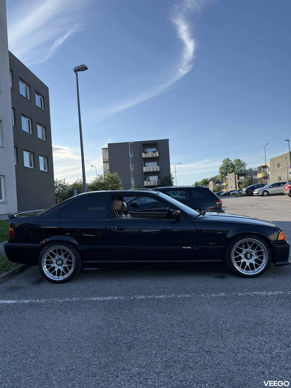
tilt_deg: +1.7
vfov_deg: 71.6
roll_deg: +3.7
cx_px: 146
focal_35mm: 24
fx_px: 269
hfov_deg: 56.8
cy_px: 194
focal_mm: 6.76
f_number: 1.78
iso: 100
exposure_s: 1/2000
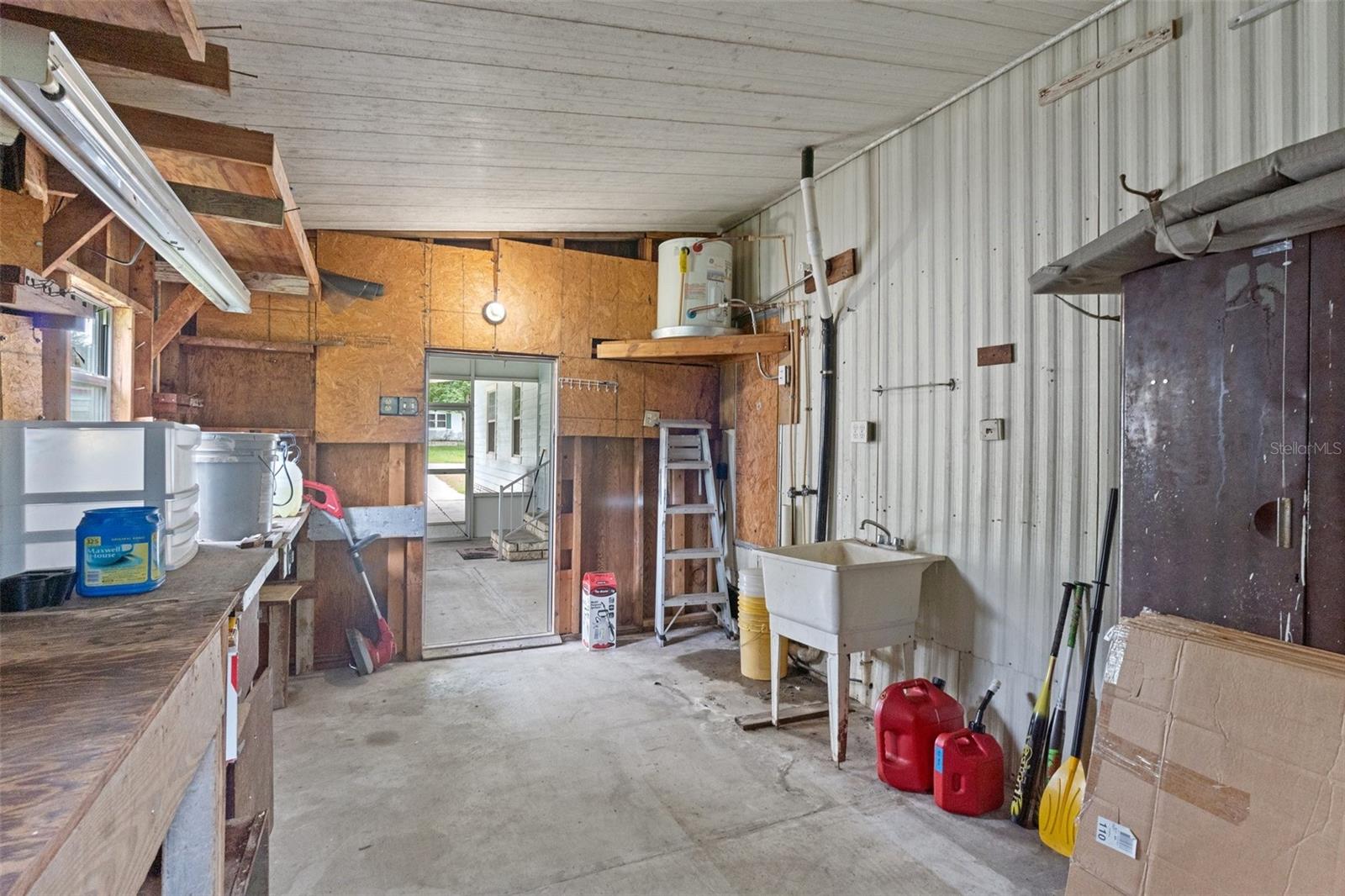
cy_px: 448
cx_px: 672
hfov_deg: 90.0
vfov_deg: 67.4
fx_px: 672
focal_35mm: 18
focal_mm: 12
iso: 640
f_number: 8
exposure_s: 1/3
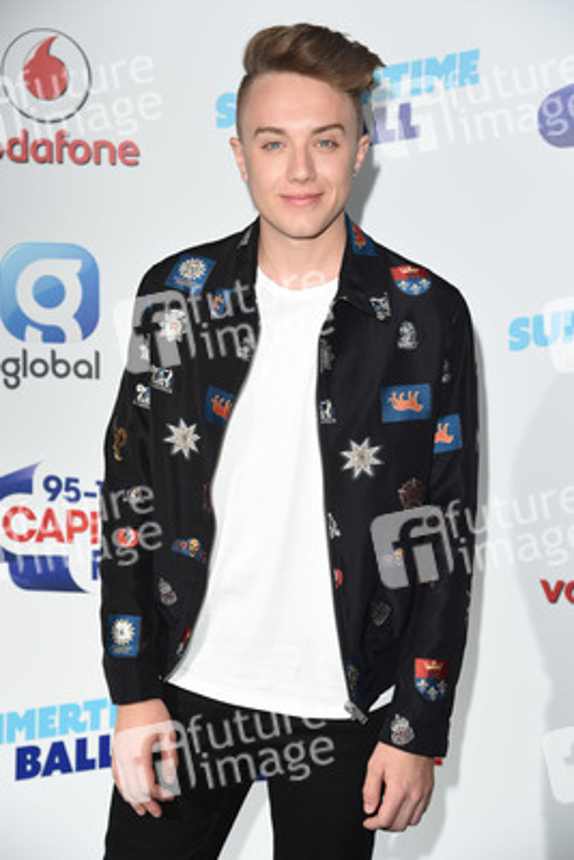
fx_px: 1673
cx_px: 287
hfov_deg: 19.5
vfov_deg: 28.8
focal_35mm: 70
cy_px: 430
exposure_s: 1/250
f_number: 5.6
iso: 800
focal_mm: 70
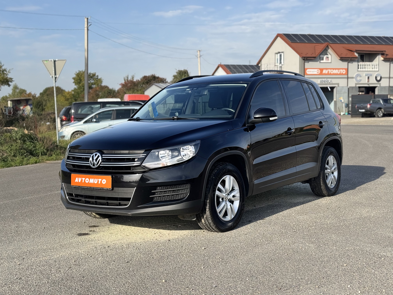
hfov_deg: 39.7
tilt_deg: -4.7
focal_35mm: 48
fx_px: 545
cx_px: 196
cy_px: 148
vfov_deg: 30.3
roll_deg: +0.8
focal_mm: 6.76
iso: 64
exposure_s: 1/1238
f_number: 1.78
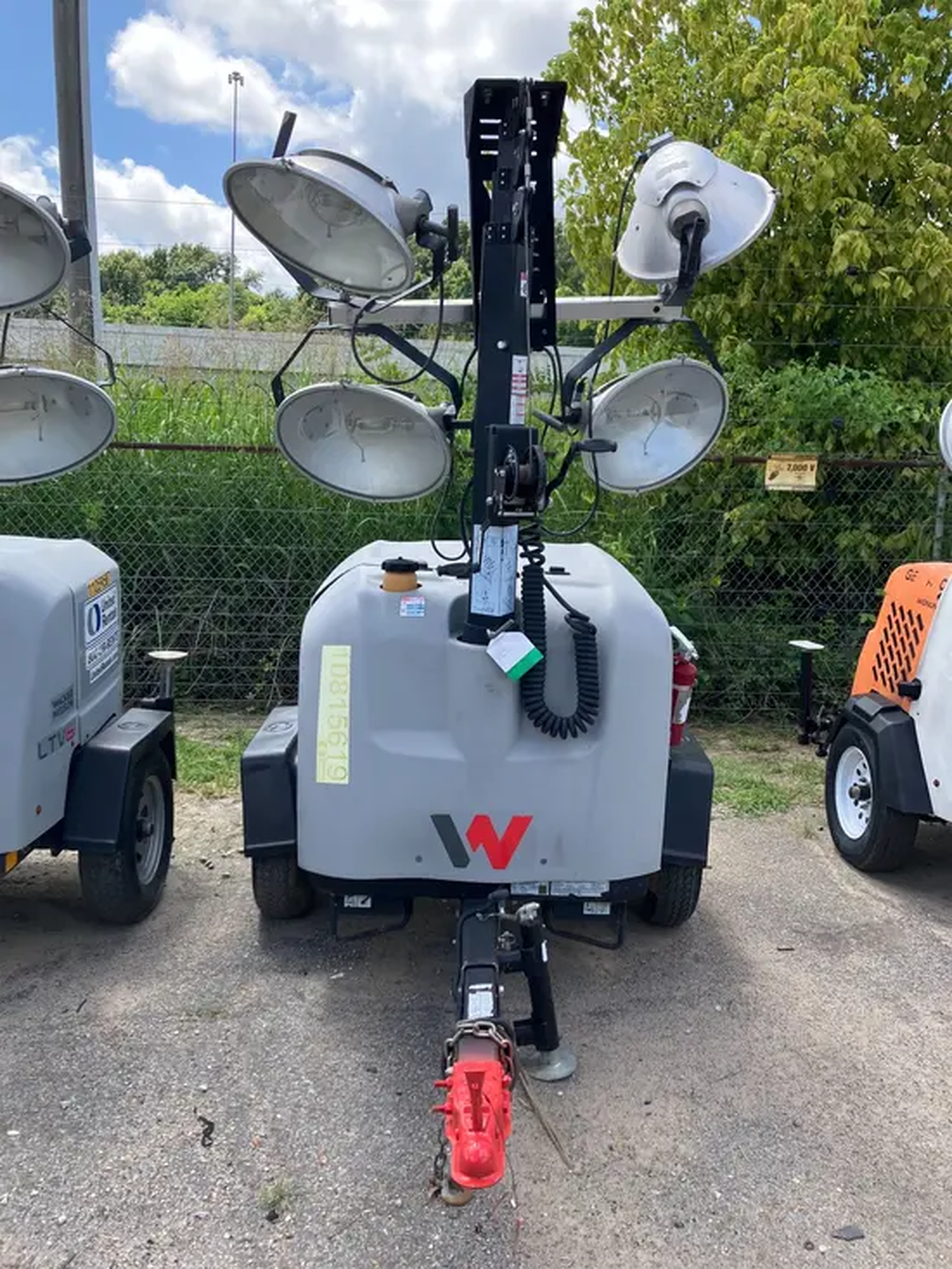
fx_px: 1026
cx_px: 476
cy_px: 634
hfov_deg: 49.8
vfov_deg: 63.4
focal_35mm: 28
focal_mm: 3.99
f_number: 1.8
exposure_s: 1/607
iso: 32
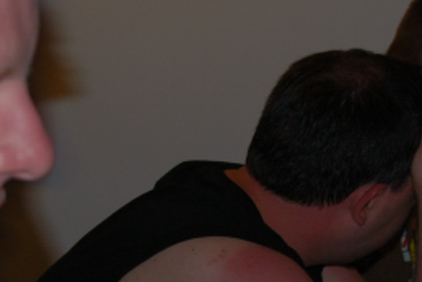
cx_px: 187
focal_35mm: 160
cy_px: 208
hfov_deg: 12.8
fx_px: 1876
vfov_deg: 8.6
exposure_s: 1/15
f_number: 4
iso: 100
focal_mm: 27
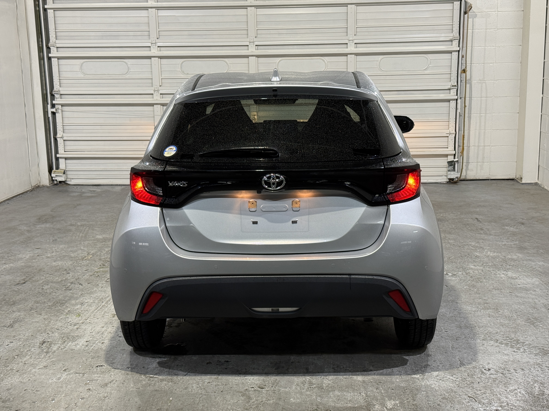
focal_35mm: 48
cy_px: 206
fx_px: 761
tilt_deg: -10.8
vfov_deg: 30.3
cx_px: 274
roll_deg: +0.7
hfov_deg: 39.7
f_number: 1.78
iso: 160
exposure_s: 1/60
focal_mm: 6.76
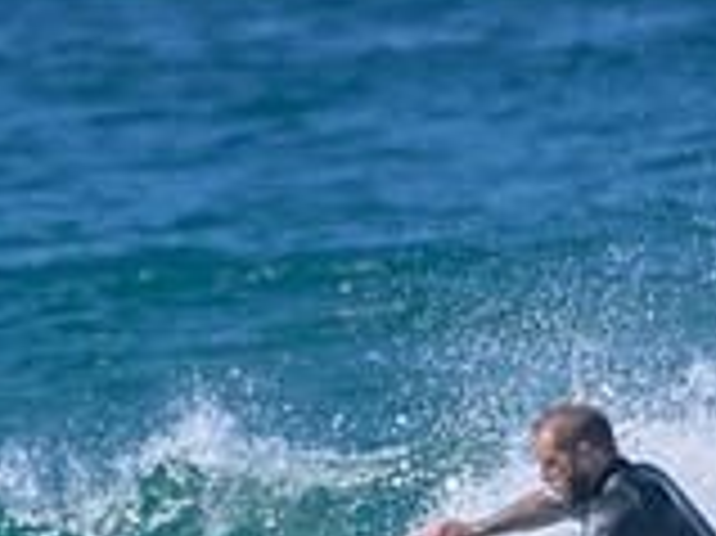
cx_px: 581
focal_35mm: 2283
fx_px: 47186
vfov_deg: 0.7
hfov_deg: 0.9
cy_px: 660
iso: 1100
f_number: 11
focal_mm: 650
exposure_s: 1/2000
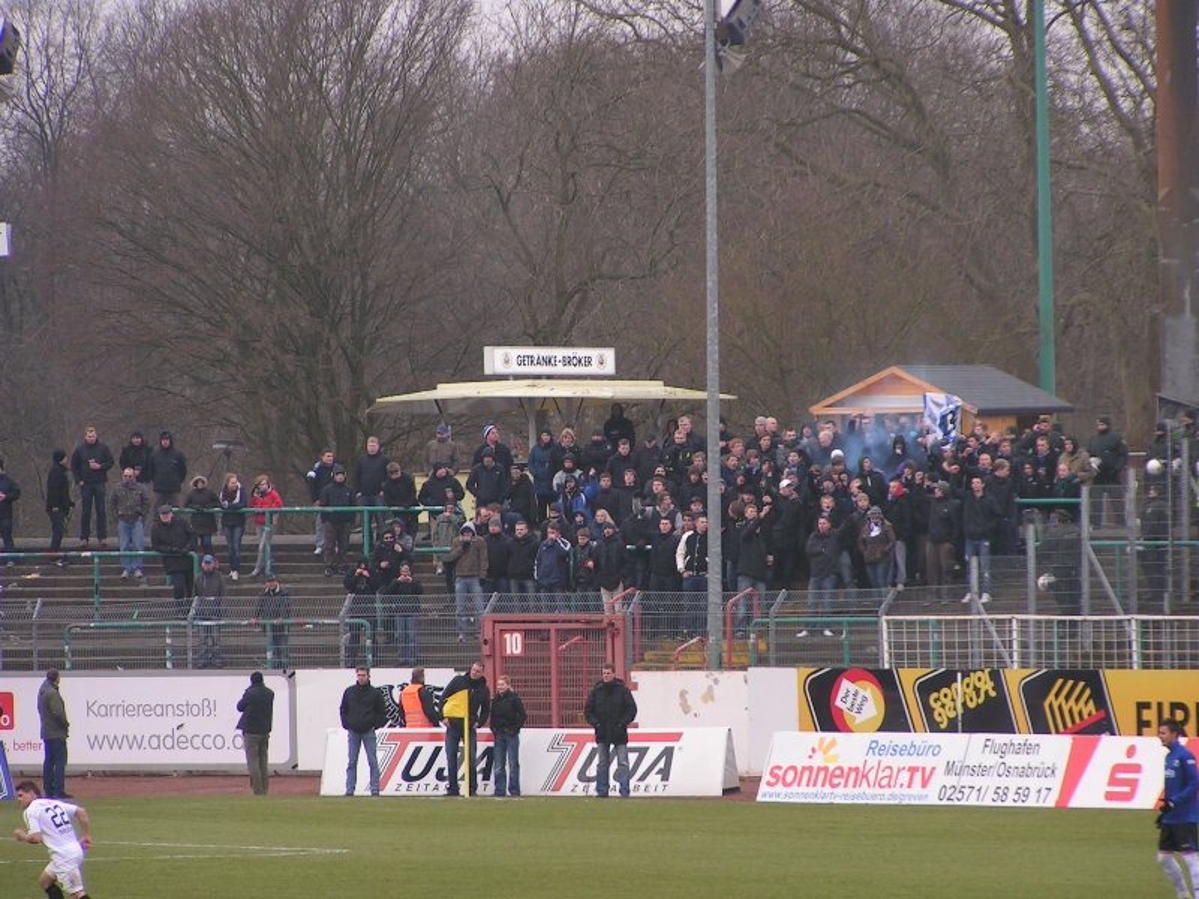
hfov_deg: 7.0
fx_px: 9802
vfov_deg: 5.3
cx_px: 600
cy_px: 450
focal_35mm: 283
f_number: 3.5
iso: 50
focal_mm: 43.3
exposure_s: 1/320
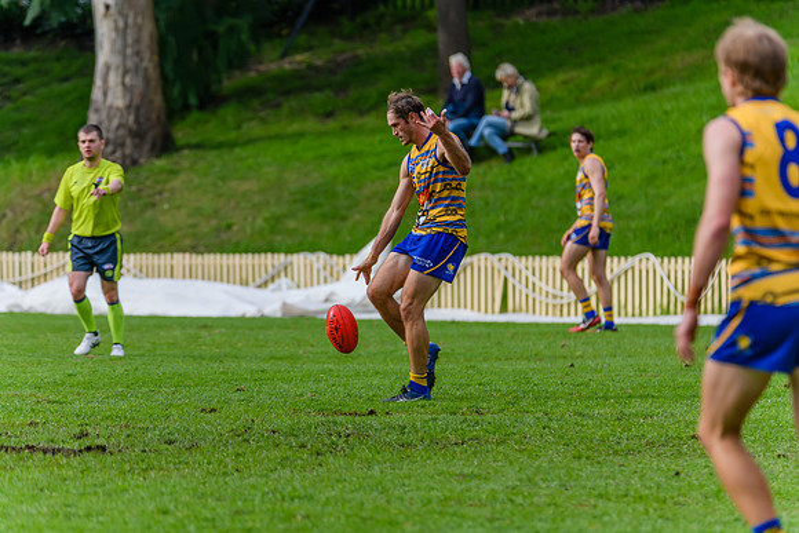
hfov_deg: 5.2
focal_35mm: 400
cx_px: 381
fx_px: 8873
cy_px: 256
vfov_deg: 3.4
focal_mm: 380
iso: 800
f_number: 6
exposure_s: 1/1600
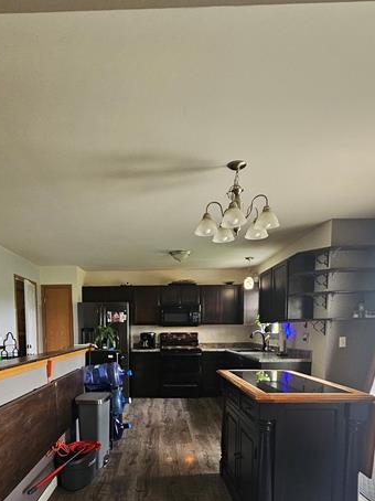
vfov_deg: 72.3
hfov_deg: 60.4
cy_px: 362
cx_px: 146
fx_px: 318
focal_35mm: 22
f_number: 2.2
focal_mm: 2.2
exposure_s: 1/60
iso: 320
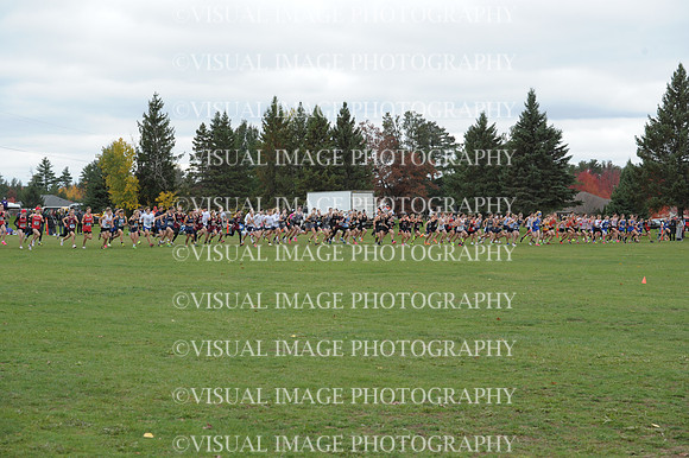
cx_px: 344
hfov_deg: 28.9
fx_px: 1339
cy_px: 229
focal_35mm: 70
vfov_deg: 19.4
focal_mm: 70
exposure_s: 1/800
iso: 1000
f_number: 6.3
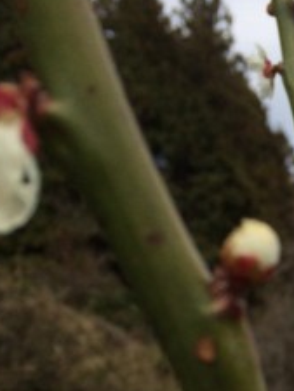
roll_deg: +0.7
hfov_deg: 13.4
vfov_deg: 17.9
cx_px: 470
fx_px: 1165
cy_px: 495
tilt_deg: +3.9
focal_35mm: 103
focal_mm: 4.15
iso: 32
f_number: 2.2
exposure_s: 1/1786
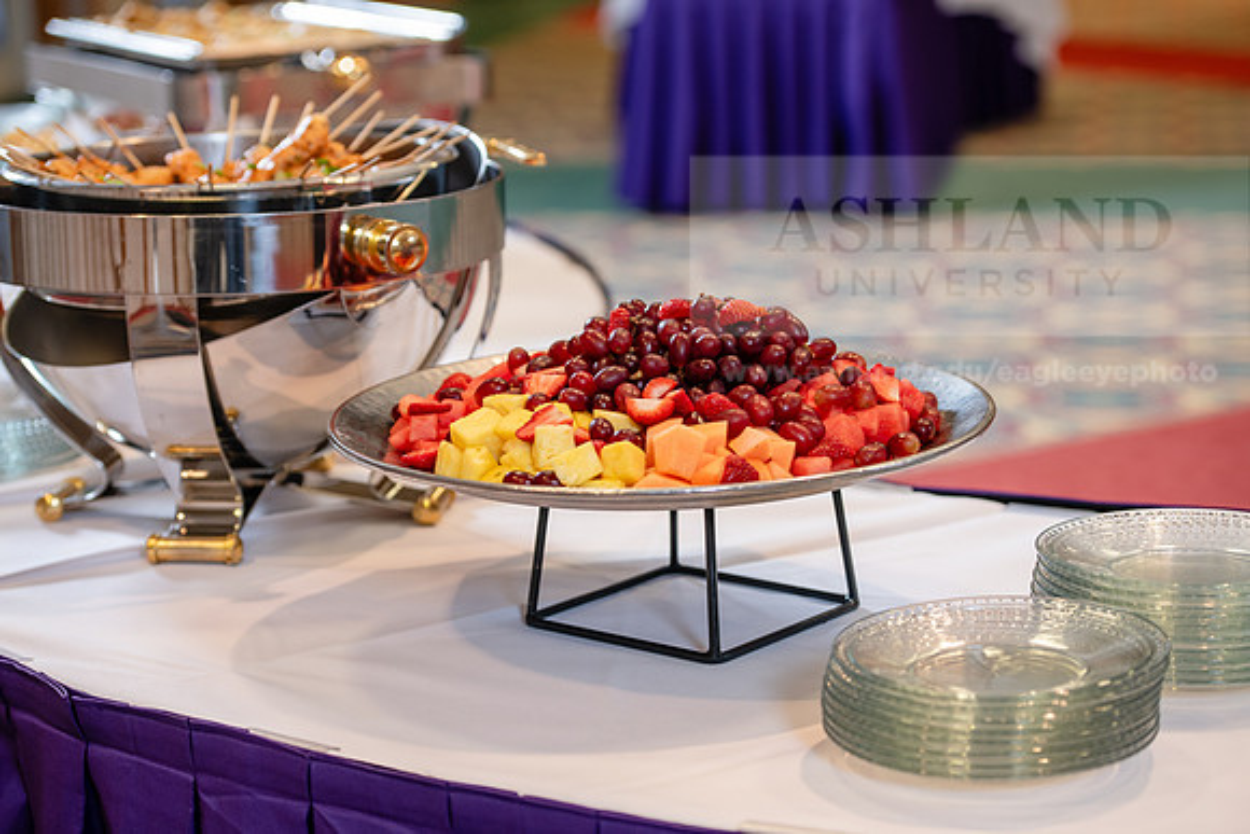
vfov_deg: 15.9
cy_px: 417
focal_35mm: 86
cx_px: 625
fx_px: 2987
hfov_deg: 23.6
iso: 320
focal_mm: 86
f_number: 3.5
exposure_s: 1/80
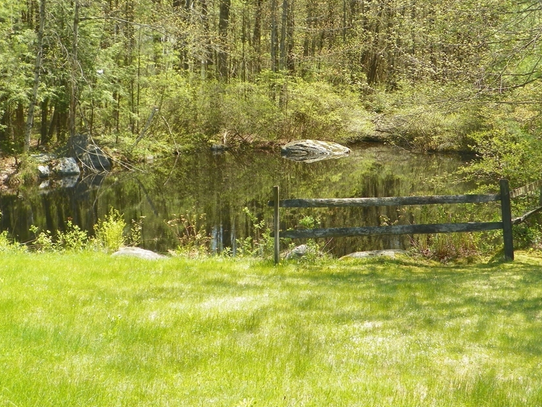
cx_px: 298
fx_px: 846
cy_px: 163
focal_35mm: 54
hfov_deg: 35.5
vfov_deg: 27.0
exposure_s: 1/160
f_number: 3.2
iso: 64
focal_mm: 7.9
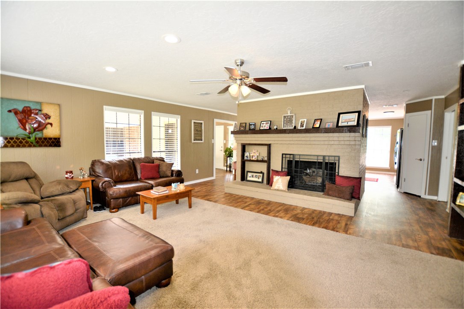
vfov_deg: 77.3
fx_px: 193
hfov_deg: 100.4
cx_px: 232
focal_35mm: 15
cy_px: 154
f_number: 3.5
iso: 360
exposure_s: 1/125
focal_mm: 10
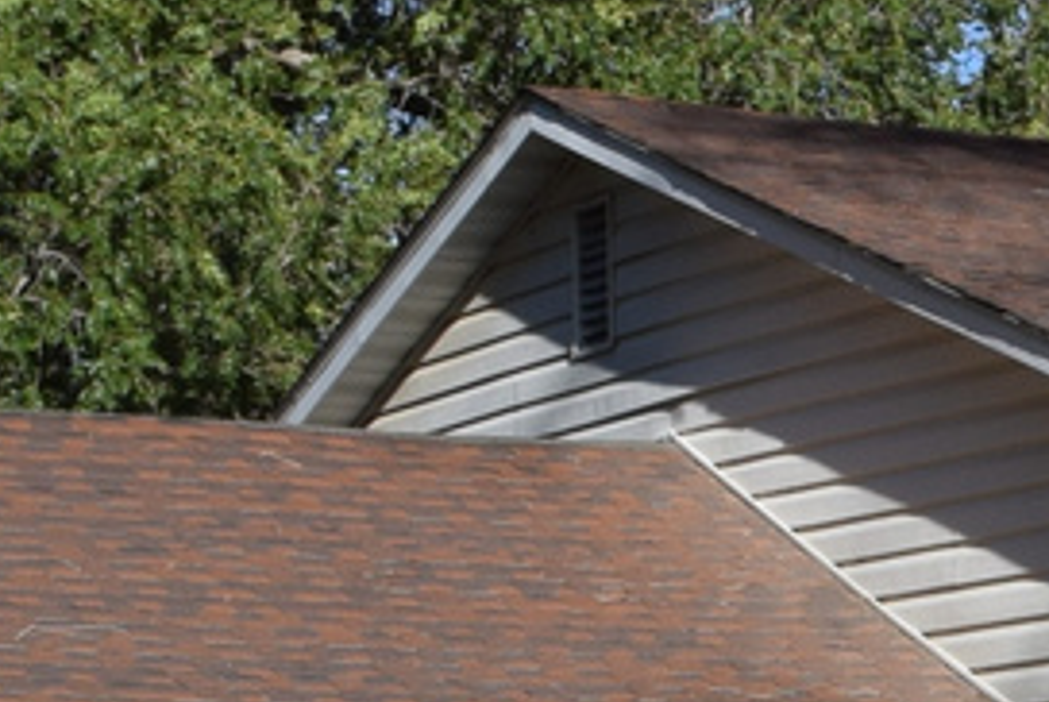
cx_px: 2256
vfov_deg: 6.7
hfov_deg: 9.3
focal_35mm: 203
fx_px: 5921
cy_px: 1016
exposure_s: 1/400
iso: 200
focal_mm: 18
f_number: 10
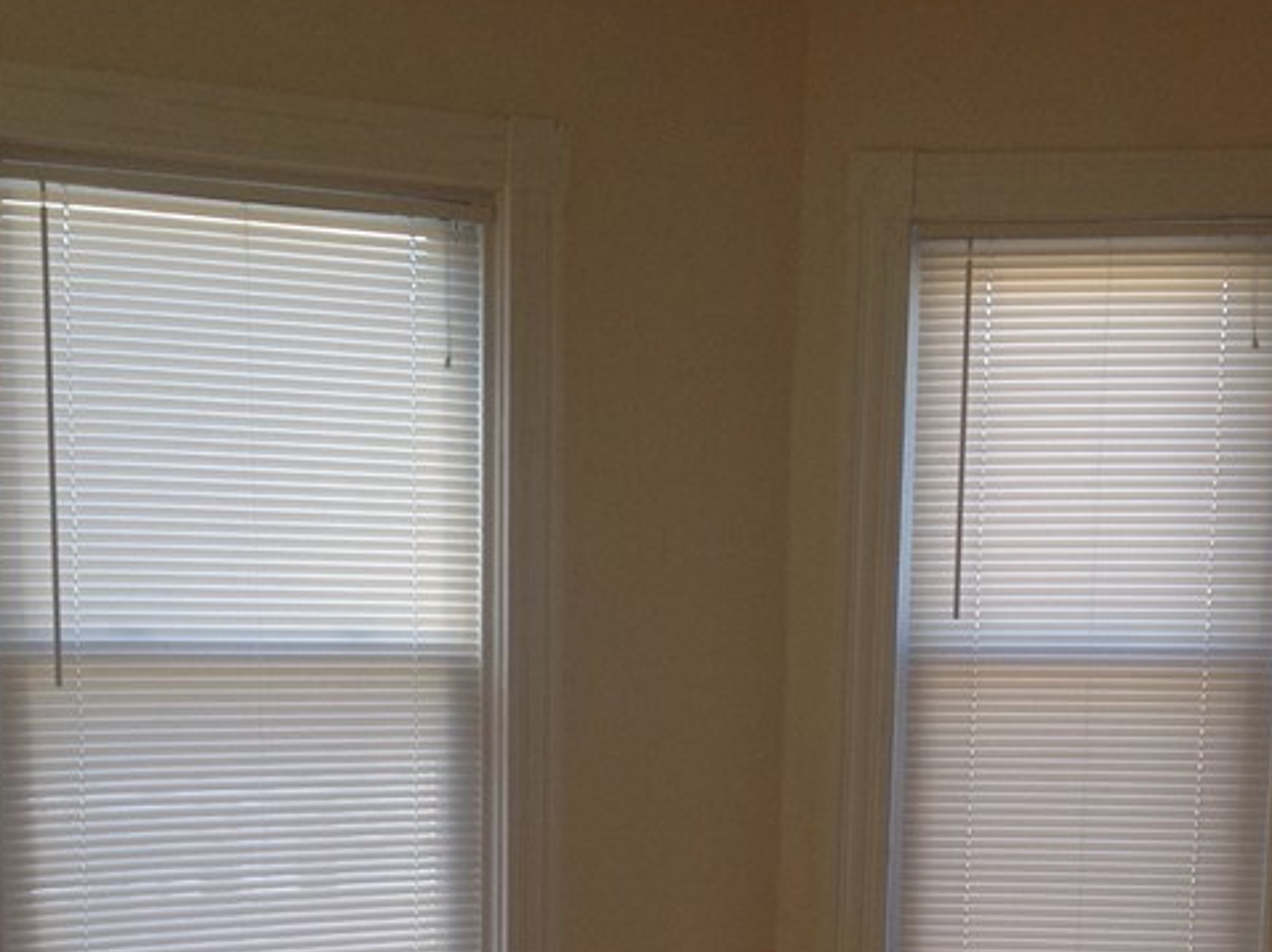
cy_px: 992
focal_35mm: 75
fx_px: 2755
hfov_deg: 26.0
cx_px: 663
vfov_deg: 19.0
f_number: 2.4
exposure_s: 1/120
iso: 50
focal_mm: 4.28
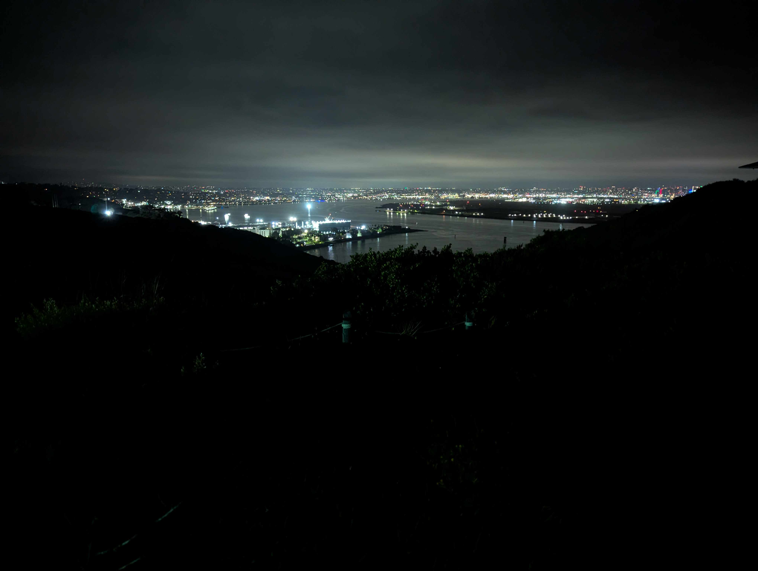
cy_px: 286
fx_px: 526
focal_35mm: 24
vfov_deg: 56.9
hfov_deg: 71.5
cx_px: 379
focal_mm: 6.81
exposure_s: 1/14.9
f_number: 1.85
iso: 2349
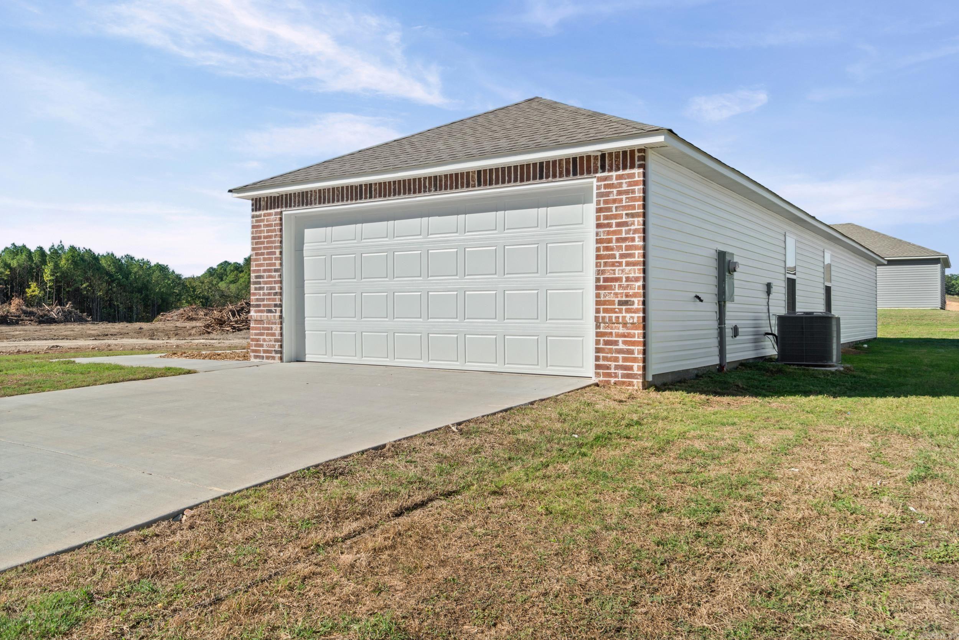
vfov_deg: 47.9
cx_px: 480
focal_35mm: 27
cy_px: 320
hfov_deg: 67.4
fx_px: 719
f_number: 9
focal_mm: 18
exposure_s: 1/250
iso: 250
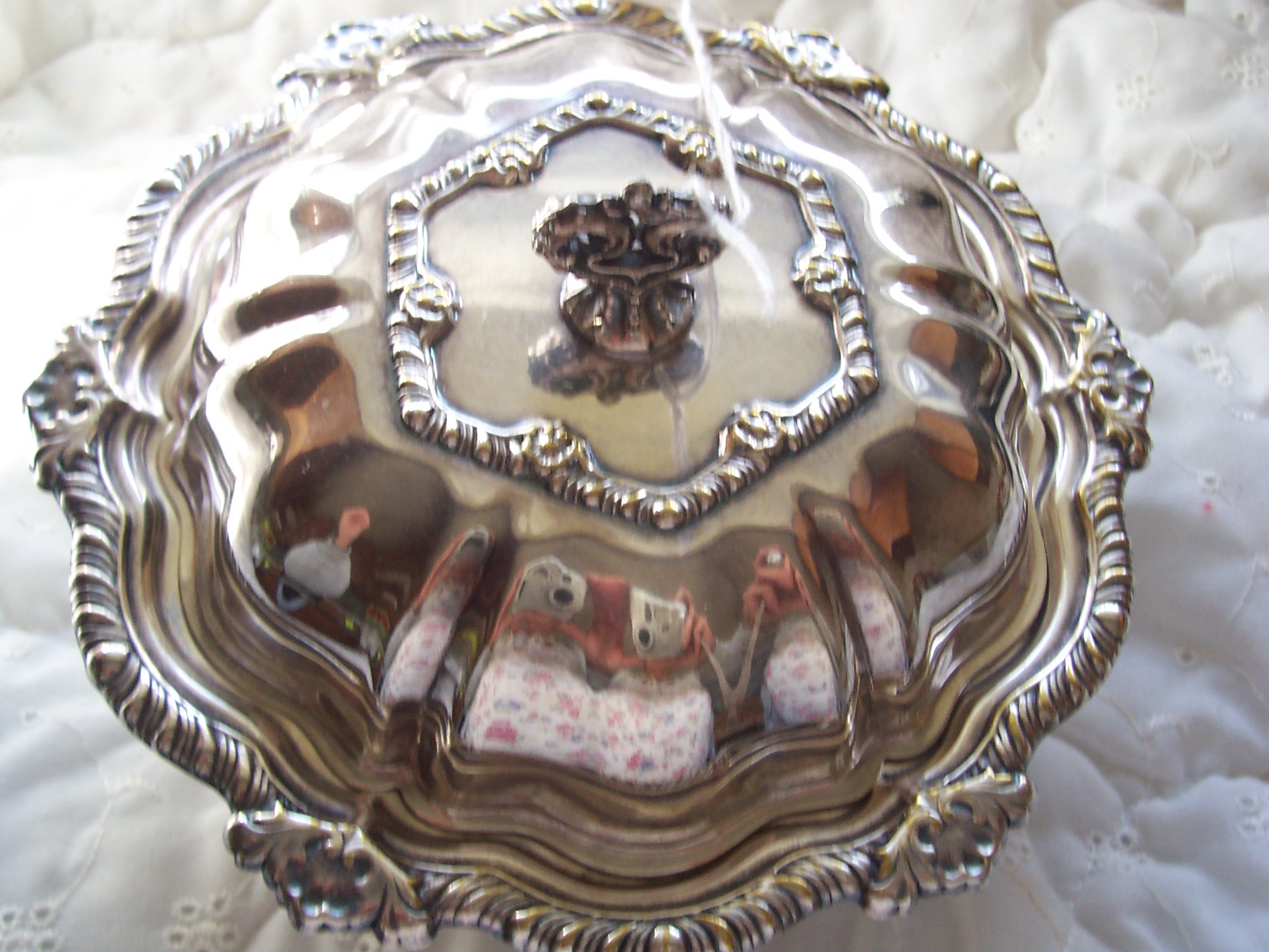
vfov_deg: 38.7
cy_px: 476
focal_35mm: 37
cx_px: 634
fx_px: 1356
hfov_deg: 50.1
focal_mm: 5.6
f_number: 2.8
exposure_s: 1/30
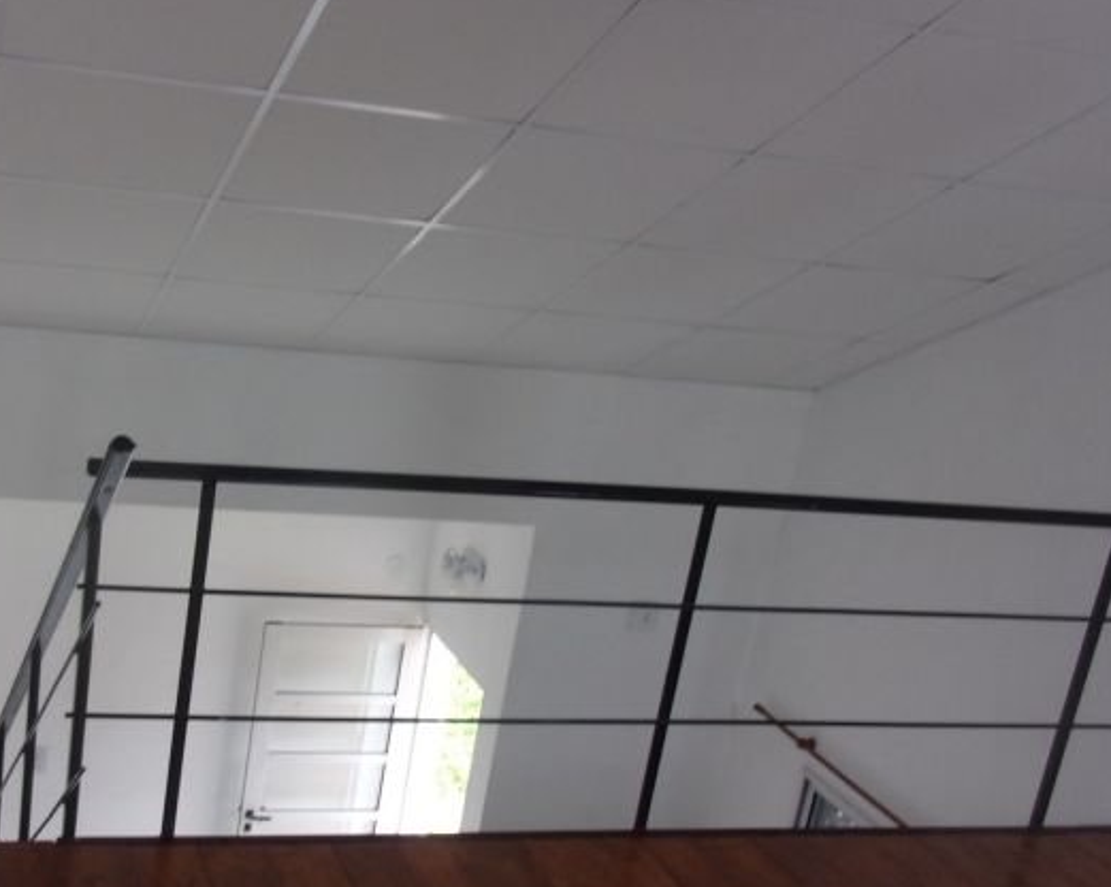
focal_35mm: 42
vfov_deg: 35.6
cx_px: 279
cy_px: 488
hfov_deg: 42.5
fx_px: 1380
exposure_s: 1/34
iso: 132
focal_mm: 5.1
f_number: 3.9
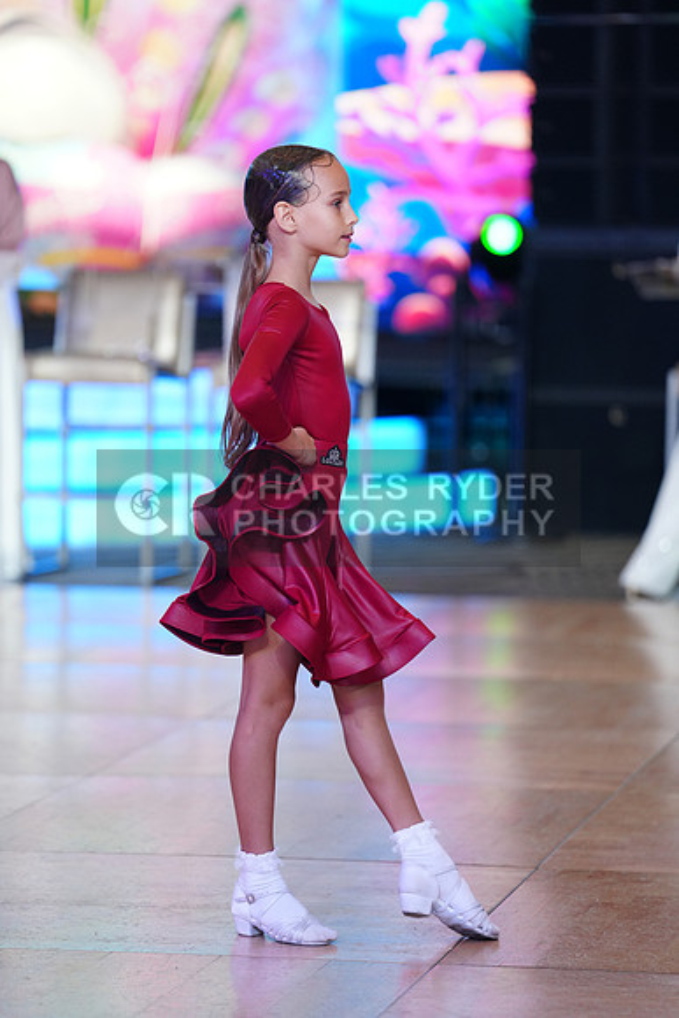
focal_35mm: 176
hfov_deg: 7.8
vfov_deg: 11.7
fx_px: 4976
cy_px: 509
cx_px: 340
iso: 1600
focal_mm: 176
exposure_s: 1/400
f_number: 2.8
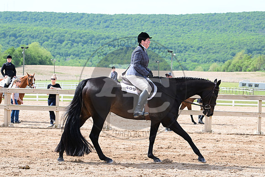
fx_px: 626
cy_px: 88
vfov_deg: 16.1
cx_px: 132
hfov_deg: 23.9
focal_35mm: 85
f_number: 6.3
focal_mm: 85
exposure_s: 1/1600
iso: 800
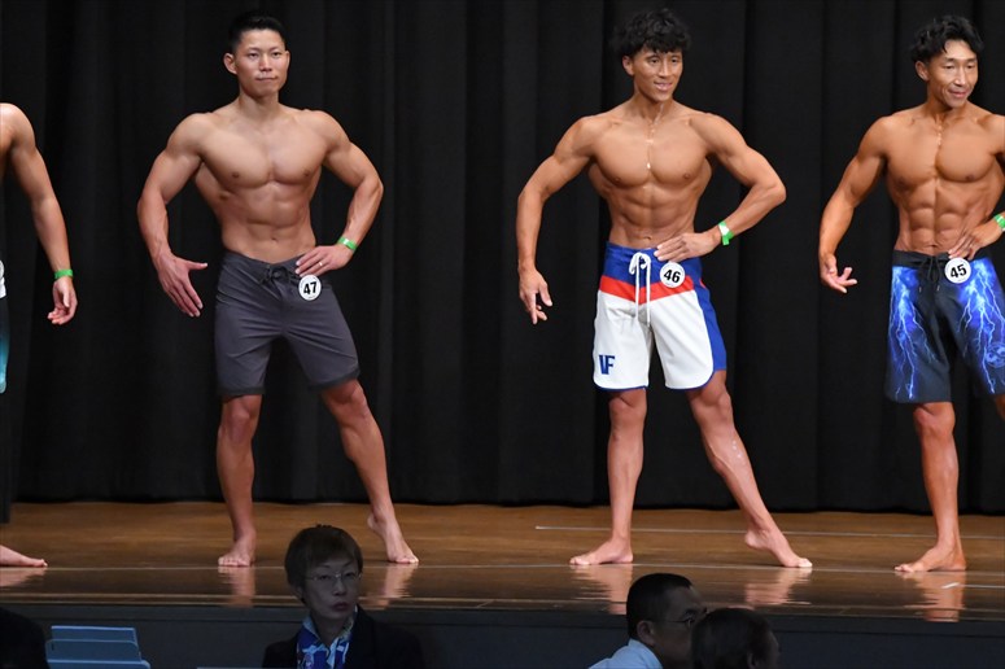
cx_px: 502
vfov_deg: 6.1
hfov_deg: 9.2
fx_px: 6278
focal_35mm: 225
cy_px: 334
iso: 8000
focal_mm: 150
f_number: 5.6
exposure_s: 1/400
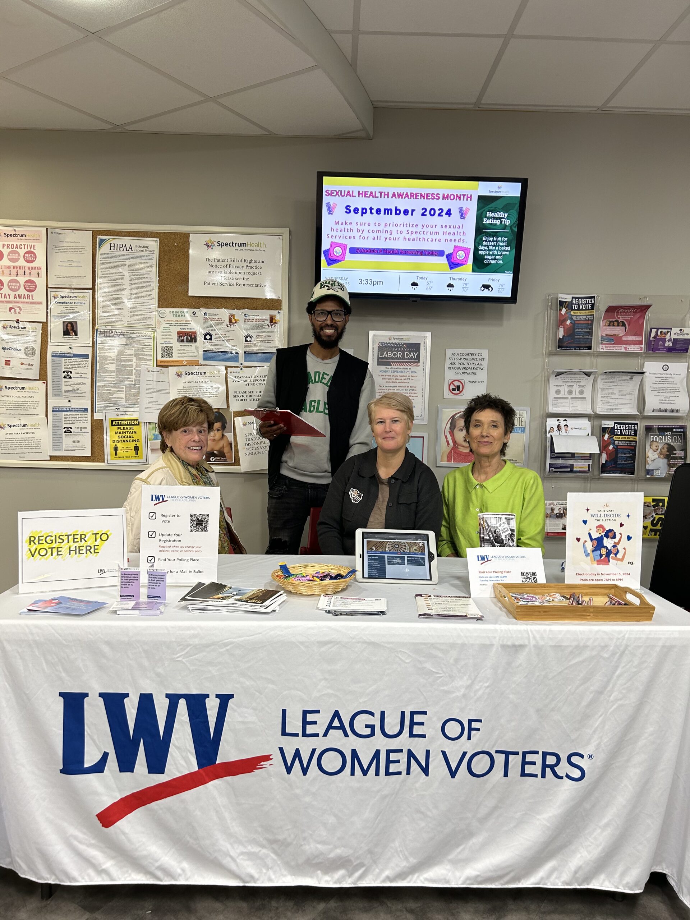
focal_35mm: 26
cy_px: 460
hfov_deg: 53.1
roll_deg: -1.3
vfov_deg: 67.3
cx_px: 345
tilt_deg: -3.9
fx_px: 691
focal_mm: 5.7
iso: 64
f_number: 1.5
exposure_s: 1/60
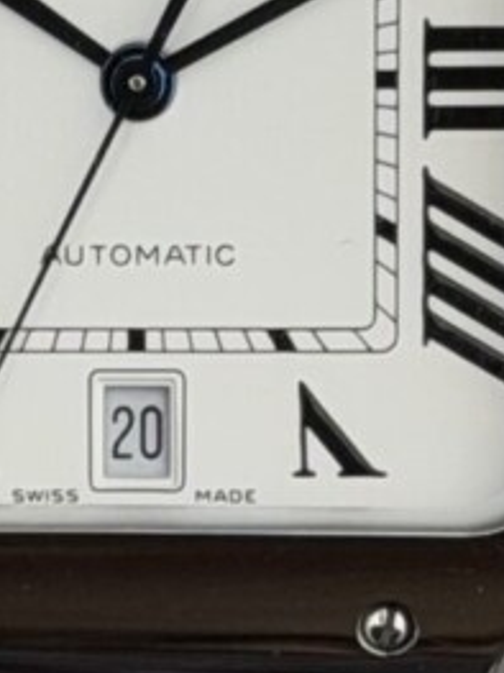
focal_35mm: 351
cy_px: 200
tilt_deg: -69.3
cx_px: 243
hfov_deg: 4.2
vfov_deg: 5.6
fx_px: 6819
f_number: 1.78
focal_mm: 6.76
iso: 64
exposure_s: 1/1285
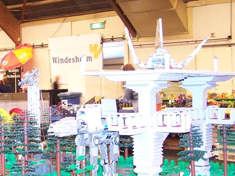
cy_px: 108
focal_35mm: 73
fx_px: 496
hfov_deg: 26.2
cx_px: 49
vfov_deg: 20.1
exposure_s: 1/4
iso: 140
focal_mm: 6.3
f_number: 2.8
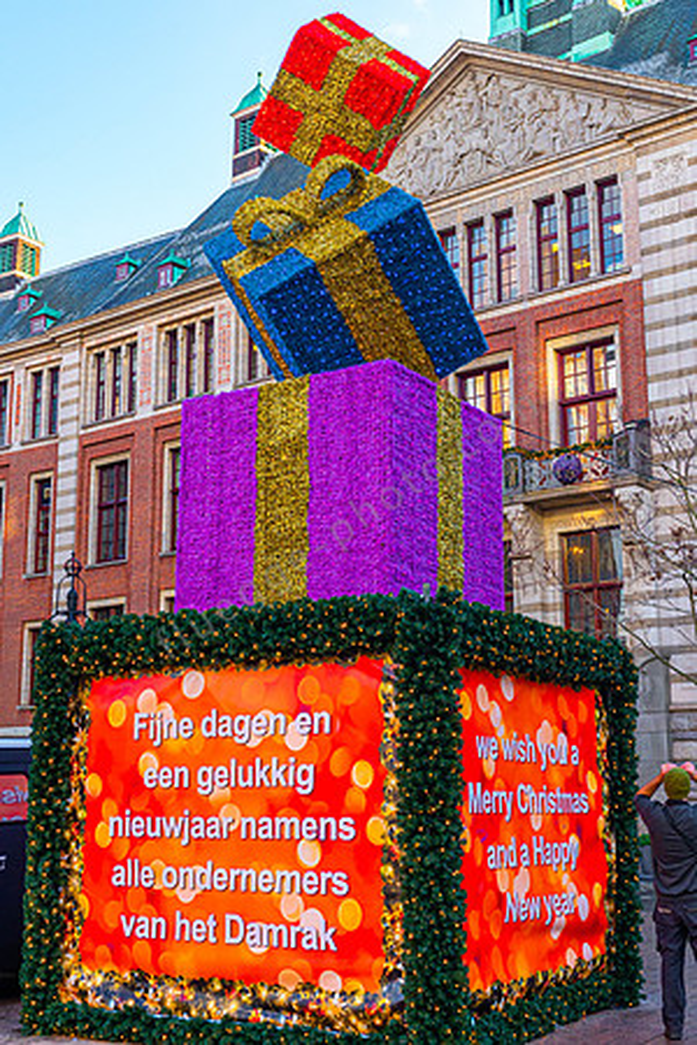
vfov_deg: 43.6
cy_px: 522
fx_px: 1307
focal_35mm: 45
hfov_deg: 29.9
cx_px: 348
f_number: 5
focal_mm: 30
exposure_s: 1/500
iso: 800
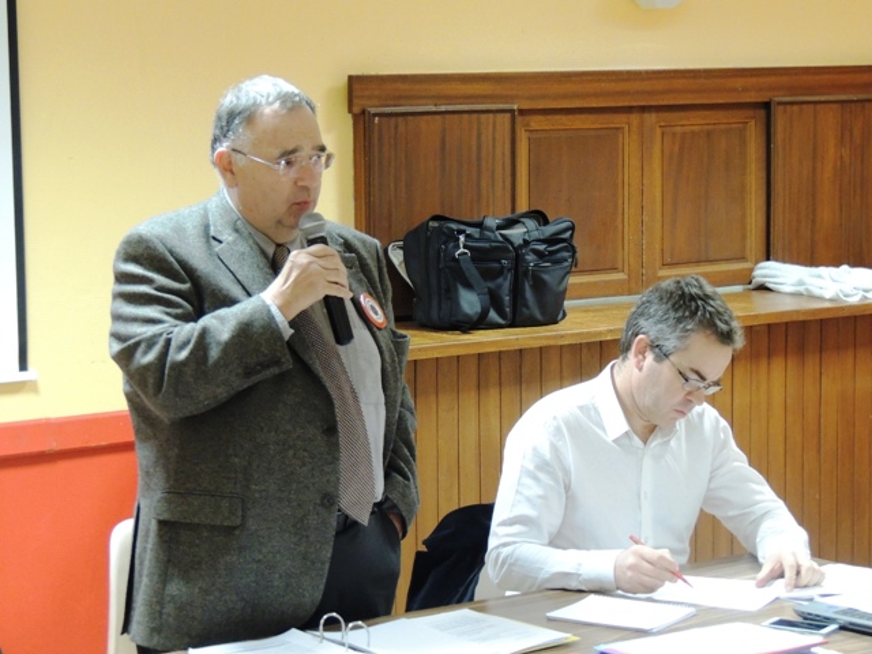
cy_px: 327
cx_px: 436
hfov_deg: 19.6
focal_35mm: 100
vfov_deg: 14.8
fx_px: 2519
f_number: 4.1
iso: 800
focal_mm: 17.8
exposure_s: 1/13
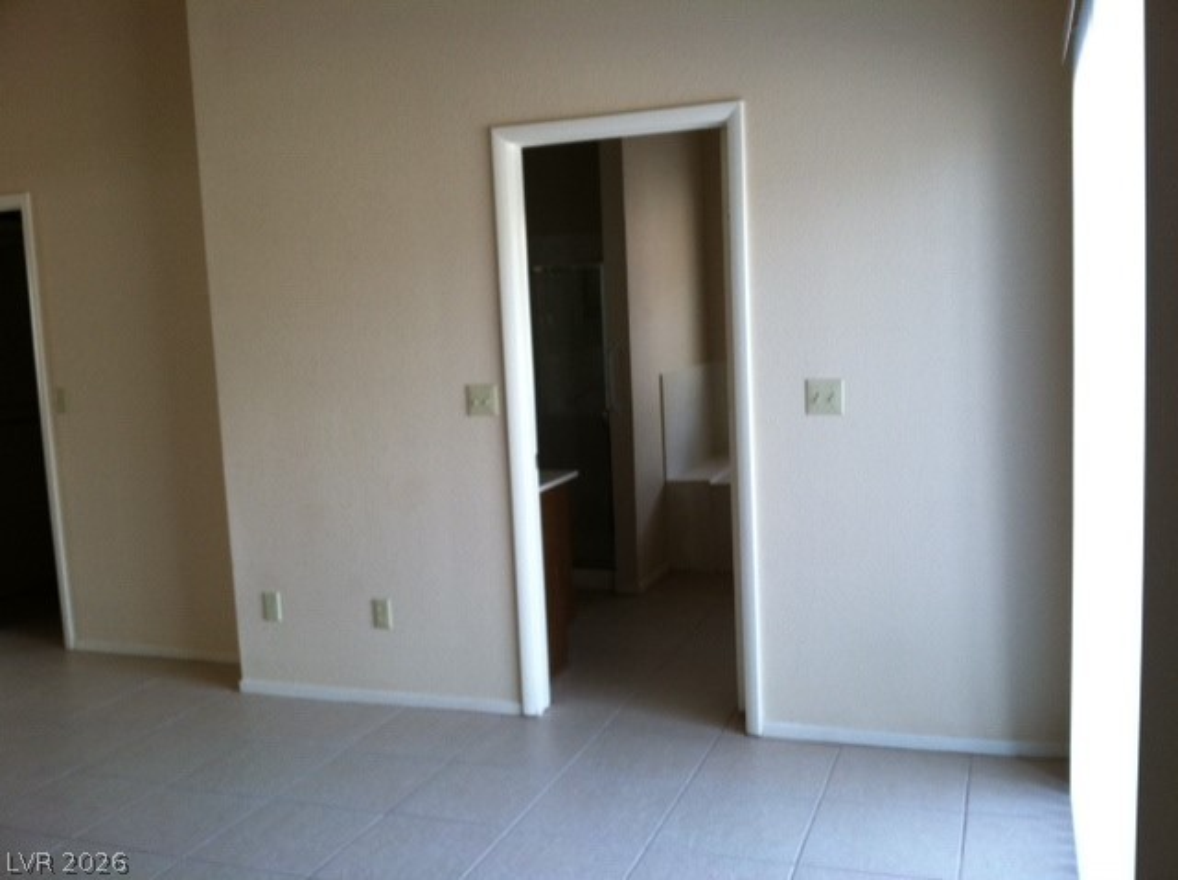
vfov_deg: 40.6
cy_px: 440
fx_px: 1189
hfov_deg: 52.7
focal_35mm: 35
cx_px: 589
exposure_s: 1/30
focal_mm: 3.85
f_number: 2.8
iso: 80
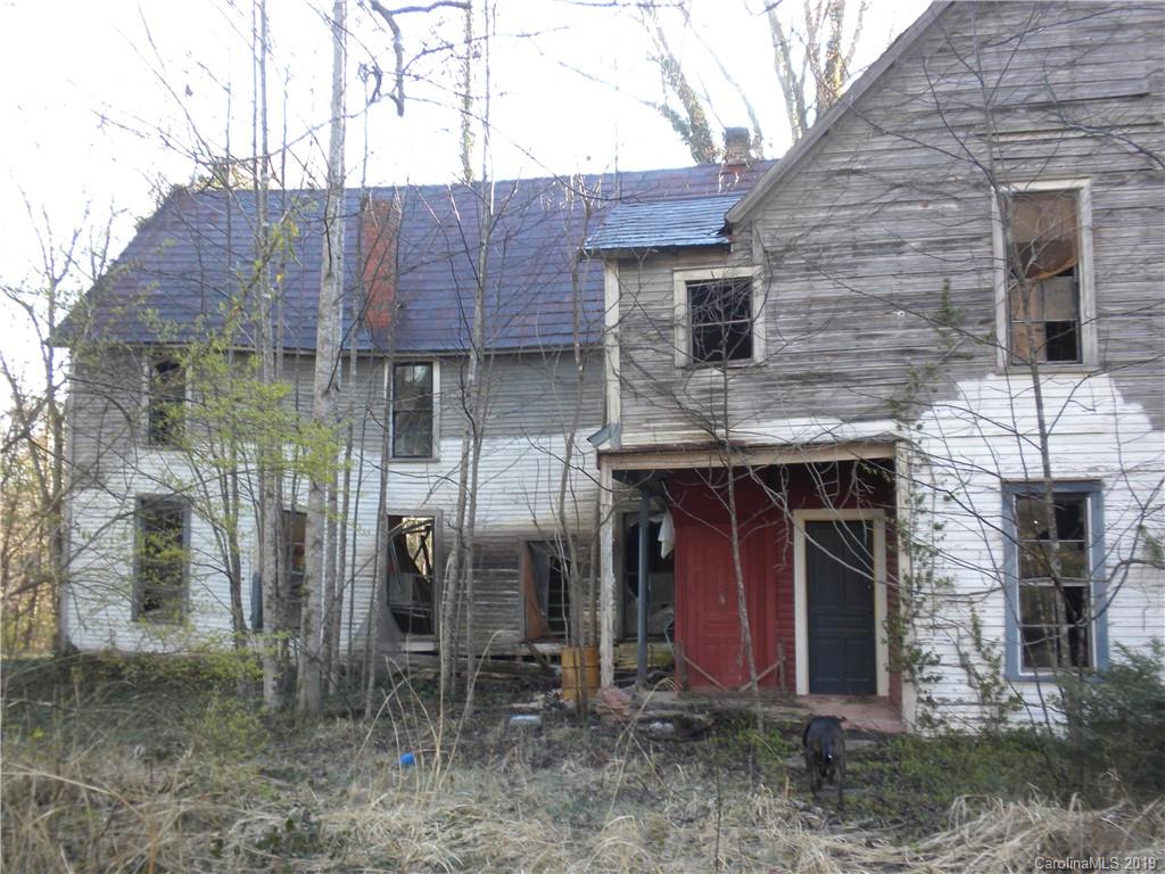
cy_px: 437
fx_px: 1245
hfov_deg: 50.1
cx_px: 582
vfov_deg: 38.7
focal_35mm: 37
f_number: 3.5
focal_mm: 6.6
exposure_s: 1/49.6
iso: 106
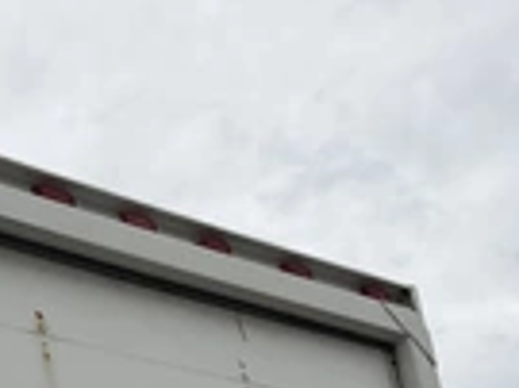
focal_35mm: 86
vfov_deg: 16.3
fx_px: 1288
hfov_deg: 22.3
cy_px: 496
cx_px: 73
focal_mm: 3
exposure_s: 1/2320
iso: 25
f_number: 1.8
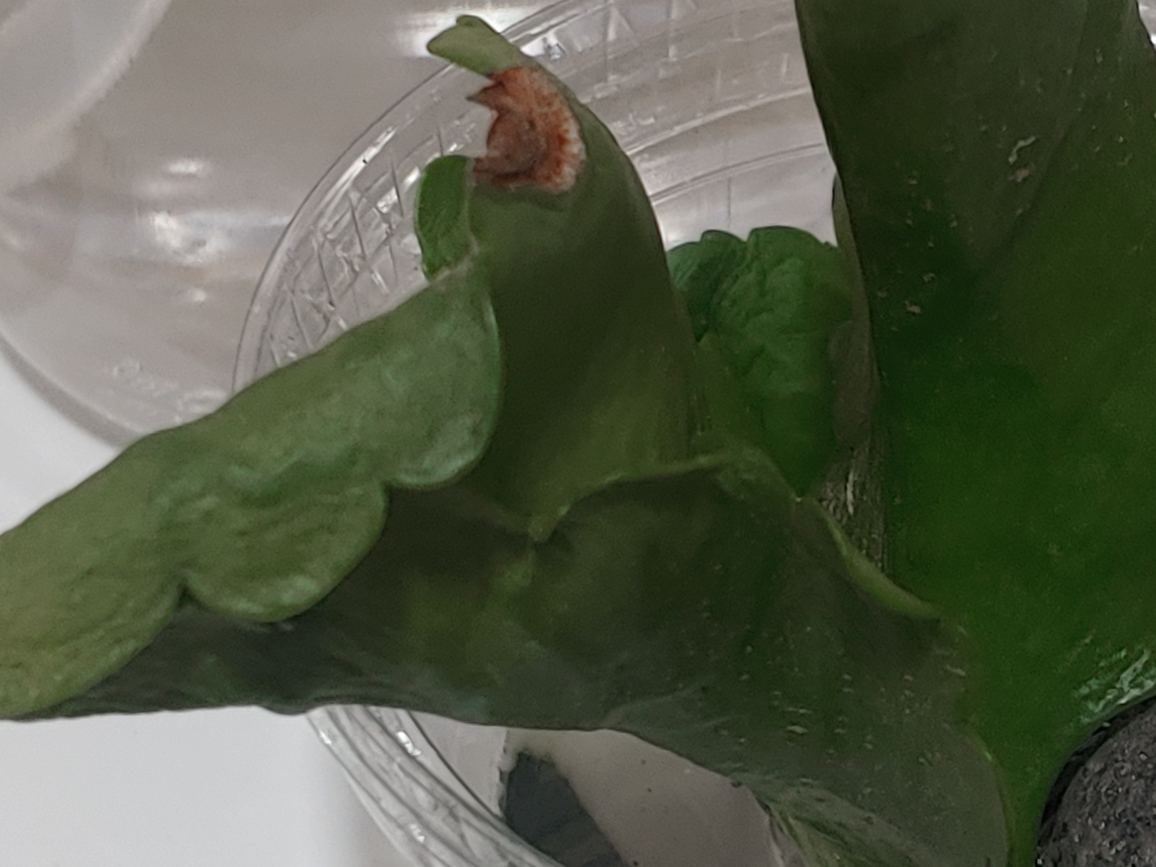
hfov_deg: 18.5
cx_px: 938
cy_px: 535
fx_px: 3507
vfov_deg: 14.1
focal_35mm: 105
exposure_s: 1/40
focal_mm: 4.23
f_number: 1.5
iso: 150
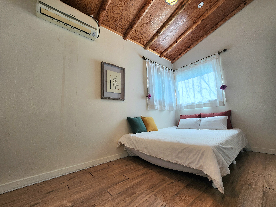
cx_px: 138
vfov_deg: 89.9
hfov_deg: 106.2
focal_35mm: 13
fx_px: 104
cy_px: 104
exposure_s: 1/60.2
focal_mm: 2.2
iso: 50
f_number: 2.2
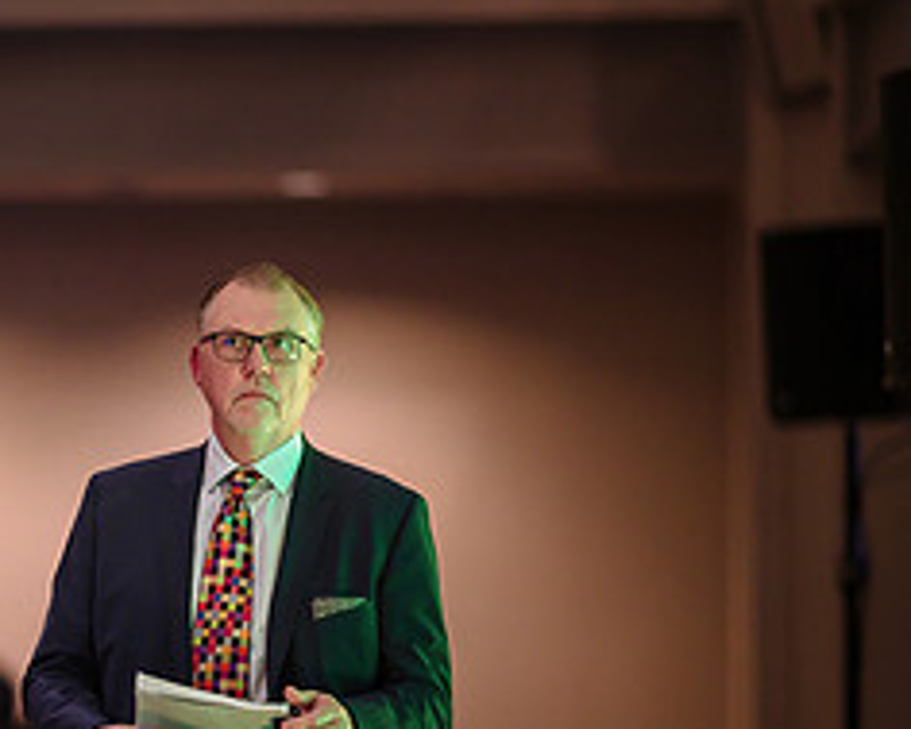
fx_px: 6528
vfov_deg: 6.4
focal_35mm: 242
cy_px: 602
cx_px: -100
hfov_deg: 7.9
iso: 1600
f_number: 1.4
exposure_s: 1/125
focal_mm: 105
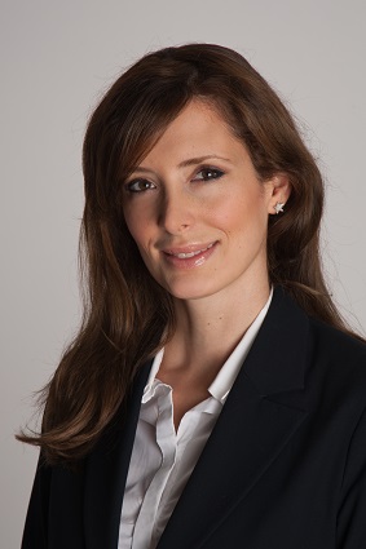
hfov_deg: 11.4
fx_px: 1831
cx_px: 183
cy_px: 274
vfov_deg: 17.1
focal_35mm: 120
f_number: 10
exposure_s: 1/60
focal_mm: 120
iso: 200
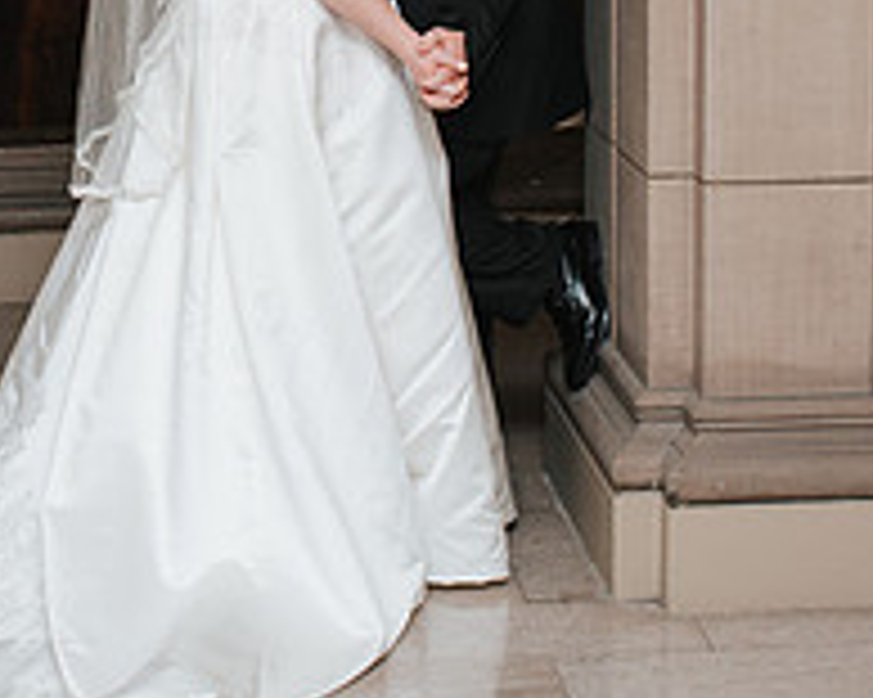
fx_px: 2712
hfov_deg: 18.2
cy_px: -43
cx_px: 214
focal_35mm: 105
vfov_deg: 14.4
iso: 1000
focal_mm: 35
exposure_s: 1/200
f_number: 3.5
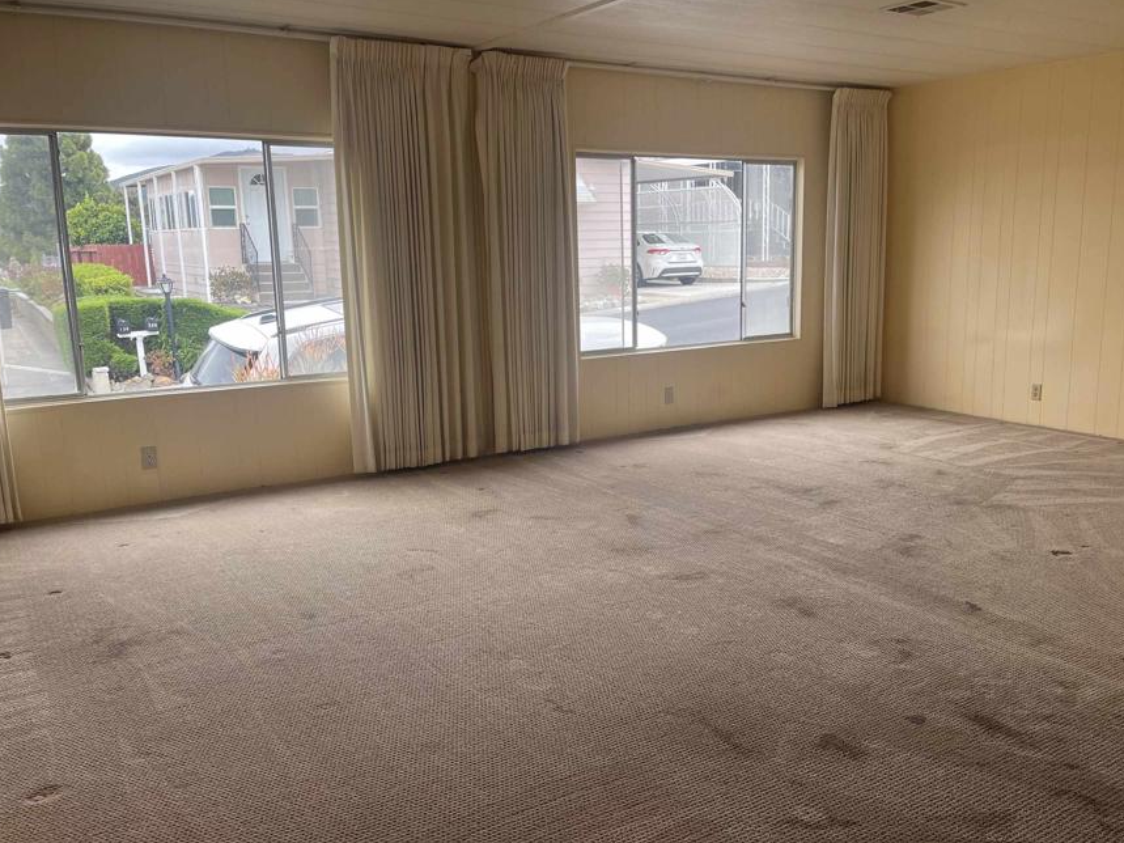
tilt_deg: -11.8
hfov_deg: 58.2
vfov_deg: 45.4
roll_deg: +0.6
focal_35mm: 31
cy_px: 424
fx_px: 1006
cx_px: 628
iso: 32
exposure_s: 1/227
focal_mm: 5.1
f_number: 1.6
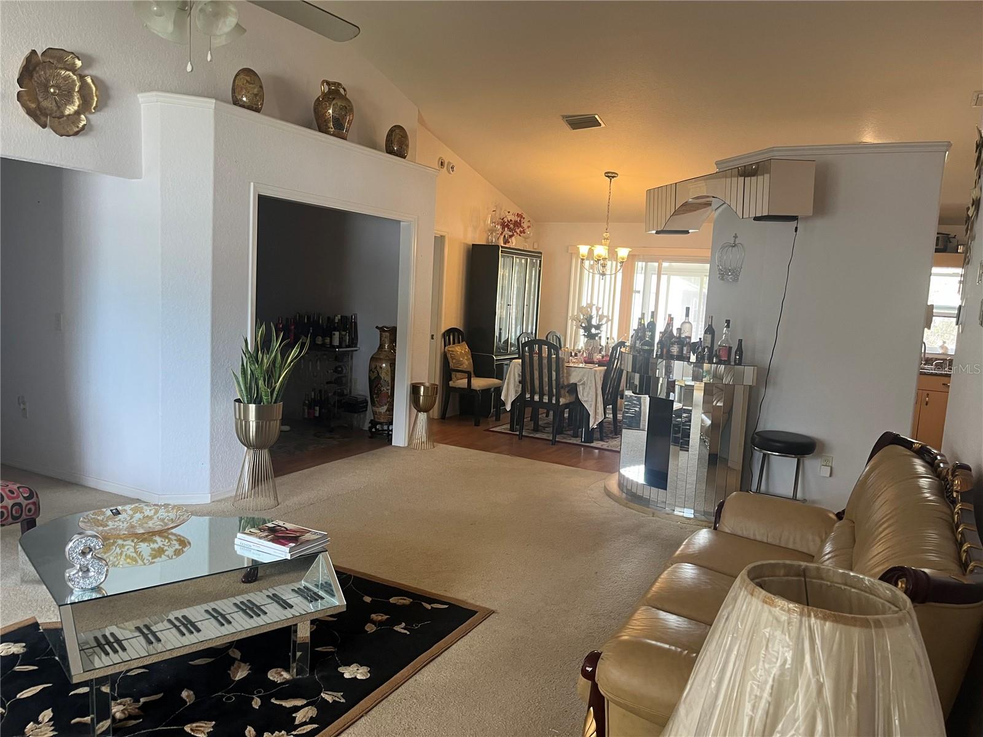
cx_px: 492
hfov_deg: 67.3
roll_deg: -3.0
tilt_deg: -7.7
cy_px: 368
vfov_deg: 53.1
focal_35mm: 26
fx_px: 738
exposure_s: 1/60
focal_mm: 5.1
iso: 100
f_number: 1.6
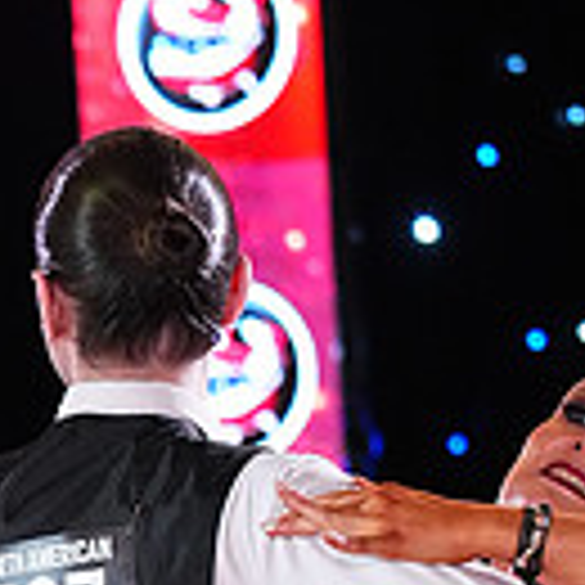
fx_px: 10191
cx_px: 538
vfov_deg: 3.3
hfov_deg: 3.3
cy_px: 1210
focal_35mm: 533
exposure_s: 1/400
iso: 8000
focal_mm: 140
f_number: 5
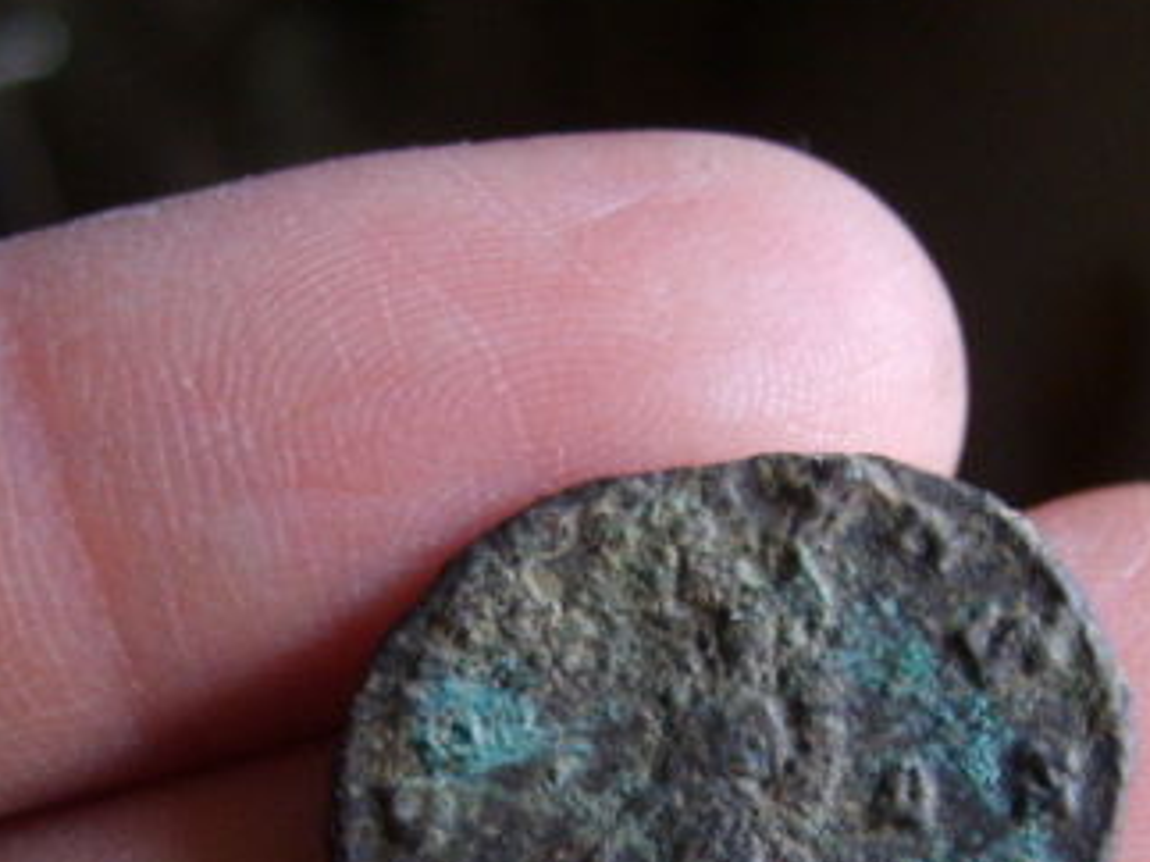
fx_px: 2159
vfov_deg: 22.0
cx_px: 716
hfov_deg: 29.7
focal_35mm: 65
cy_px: 777
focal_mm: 5.8
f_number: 2.8
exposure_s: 1/8
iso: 139
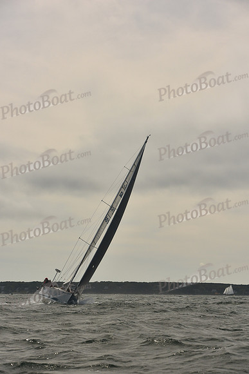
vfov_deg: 18.6
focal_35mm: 110
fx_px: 1140
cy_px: 187
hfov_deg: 12.5
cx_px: 124
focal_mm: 110
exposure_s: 1/1000
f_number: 8
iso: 320
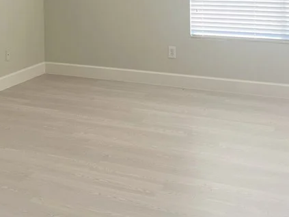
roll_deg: +1.0
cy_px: -13
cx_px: 82
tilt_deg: -2.3
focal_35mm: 63
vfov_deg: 22.2
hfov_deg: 30.4
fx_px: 526
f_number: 1.5
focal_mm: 5.7
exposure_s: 1/153
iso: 50
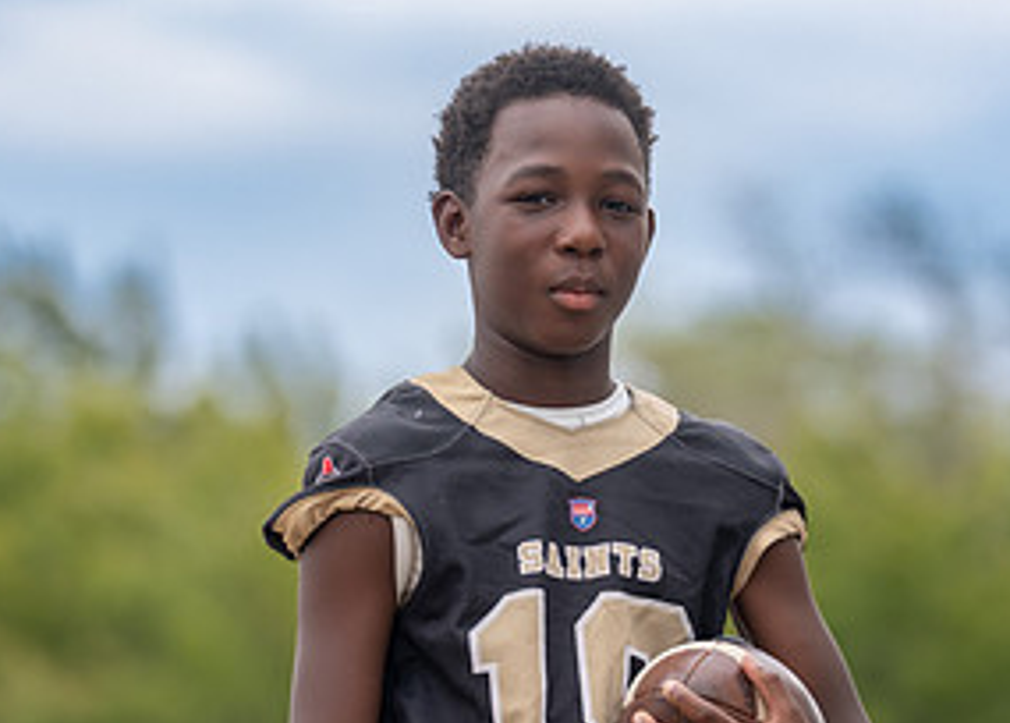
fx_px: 8210
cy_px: 609
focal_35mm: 286
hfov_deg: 7.0
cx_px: 581
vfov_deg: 5.0
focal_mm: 128
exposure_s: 1/250
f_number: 2.8
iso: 100
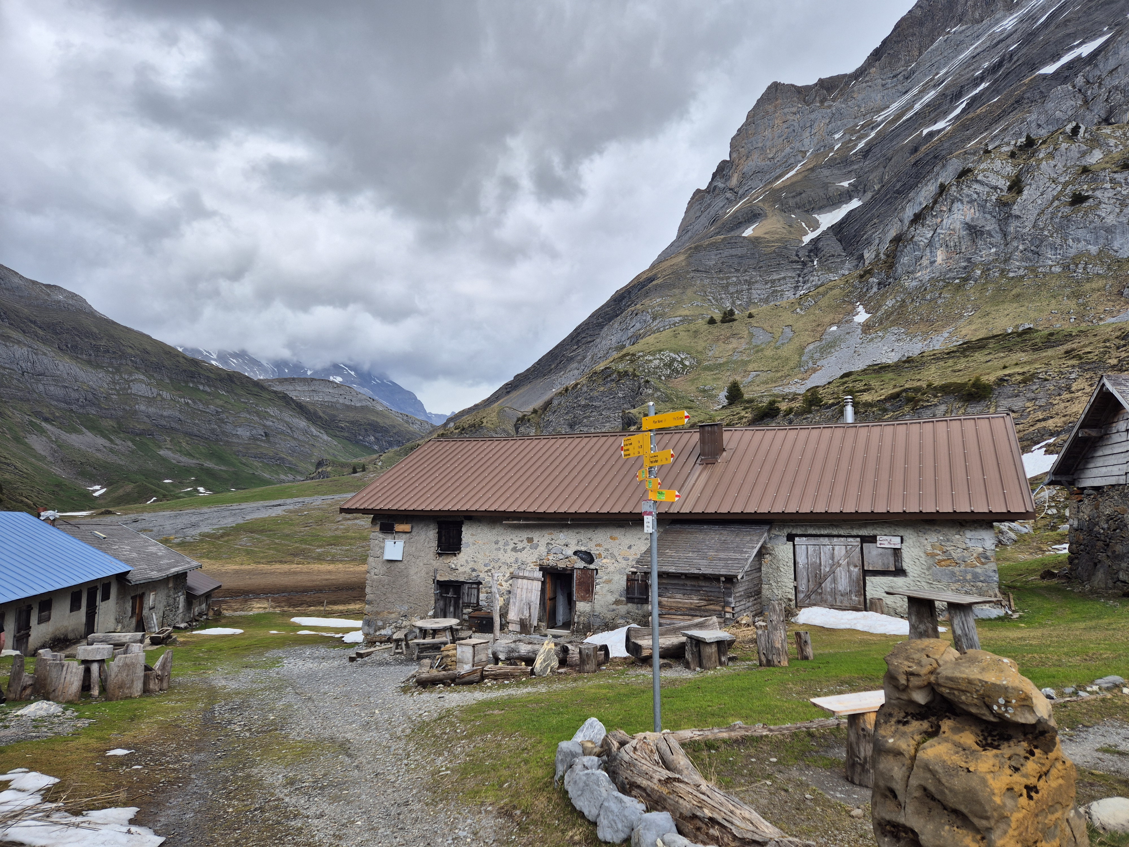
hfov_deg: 73.9
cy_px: 424
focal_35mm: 23
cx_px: 564
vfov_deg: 58.9
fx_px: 750
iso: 25
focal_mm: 5.4
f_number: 1.8
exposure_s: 1/1444
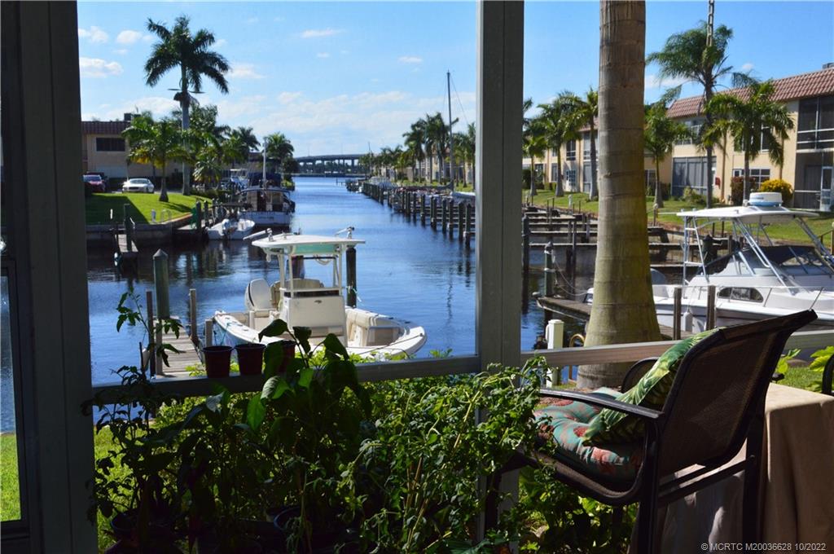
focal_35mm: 36
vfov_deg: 36.8
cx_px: 417
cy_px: 277
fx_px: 833
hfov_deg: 53.2
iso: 400
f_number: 10
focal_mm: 24
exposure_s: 1/320
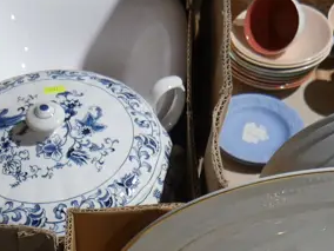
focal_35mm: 101
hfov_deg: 19.1
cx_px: 40
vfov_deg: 13.4
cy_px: 424
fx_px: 975
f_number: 3.5
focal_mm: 14
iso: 320
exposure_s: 1/60
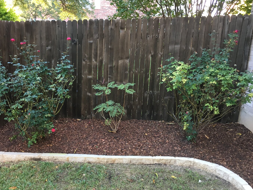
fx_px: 249
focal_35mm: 34
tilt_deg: -12.6
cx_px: 111
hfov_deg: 53.8
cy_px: 99
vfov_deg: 41.8
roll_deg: -2.9
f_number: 2.2
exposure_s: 1/30
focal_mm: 4.15
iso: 40
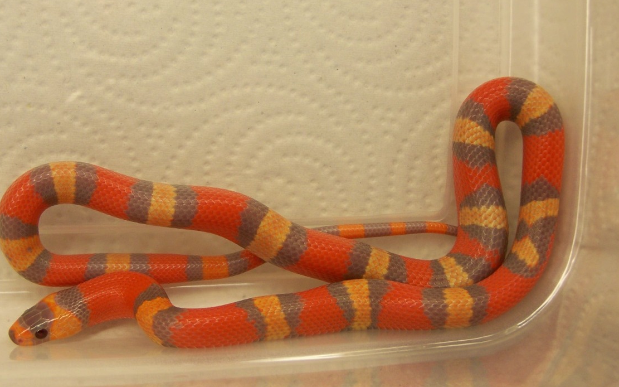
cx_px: 294
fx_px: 1130
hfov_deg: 30.6
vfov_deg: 19.4
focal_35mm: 67
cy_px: 190
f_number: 3.1
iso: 80
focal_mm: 9.8
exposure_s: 1/80
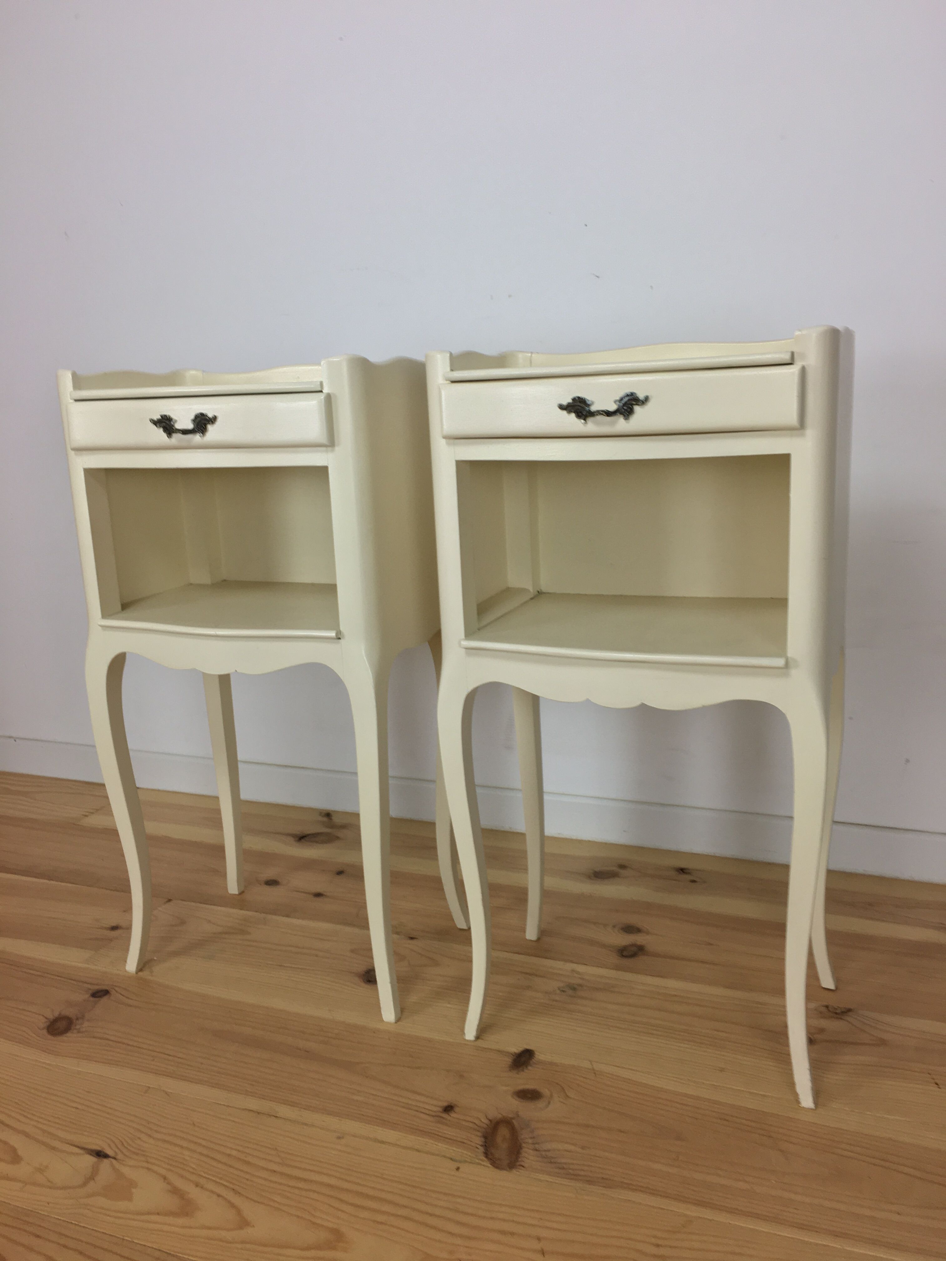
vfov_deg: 61.7
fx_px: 1057
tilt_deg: -14.4
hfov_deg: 48.2
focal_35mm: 29
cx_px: 473
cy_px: 630
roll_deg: +2.8
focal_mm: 4.15
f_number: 2.2
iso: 32
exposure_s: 1/33
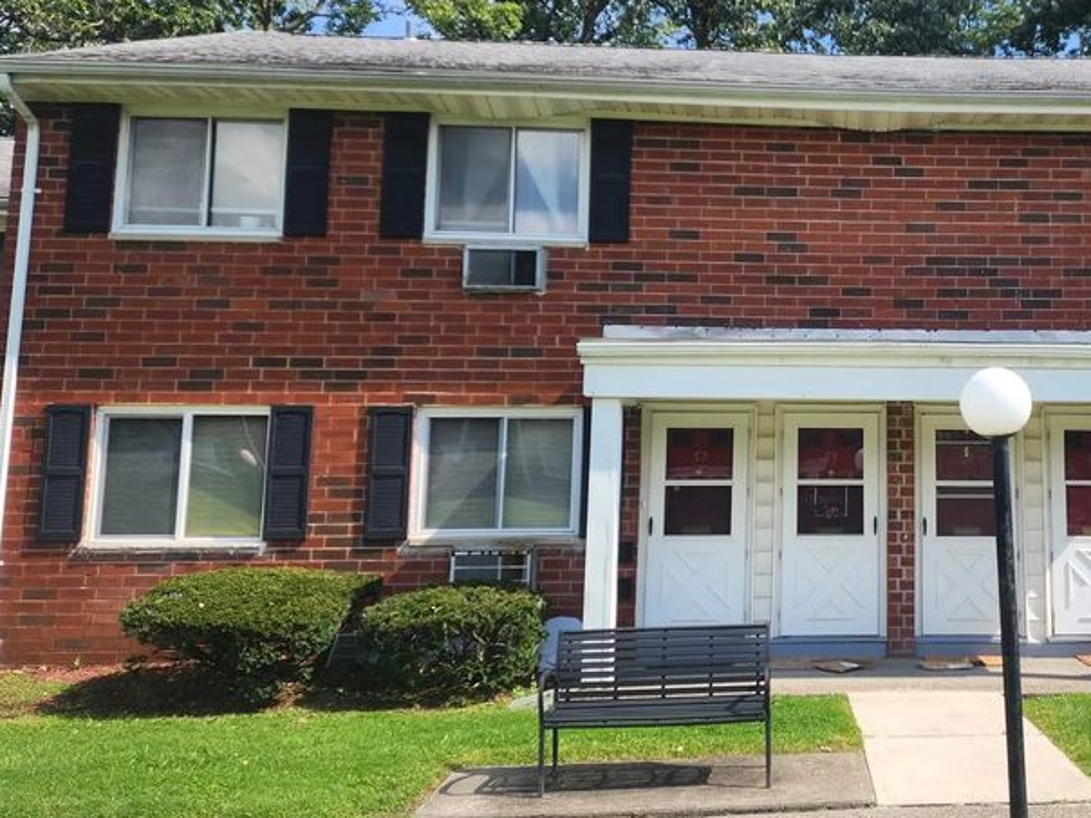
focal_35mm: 39
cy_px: 314
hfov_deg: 45.6
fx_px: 1229
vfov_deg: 36.6
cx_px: 860
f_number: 1.8
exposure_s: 1/655
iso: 12
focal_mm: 6.4
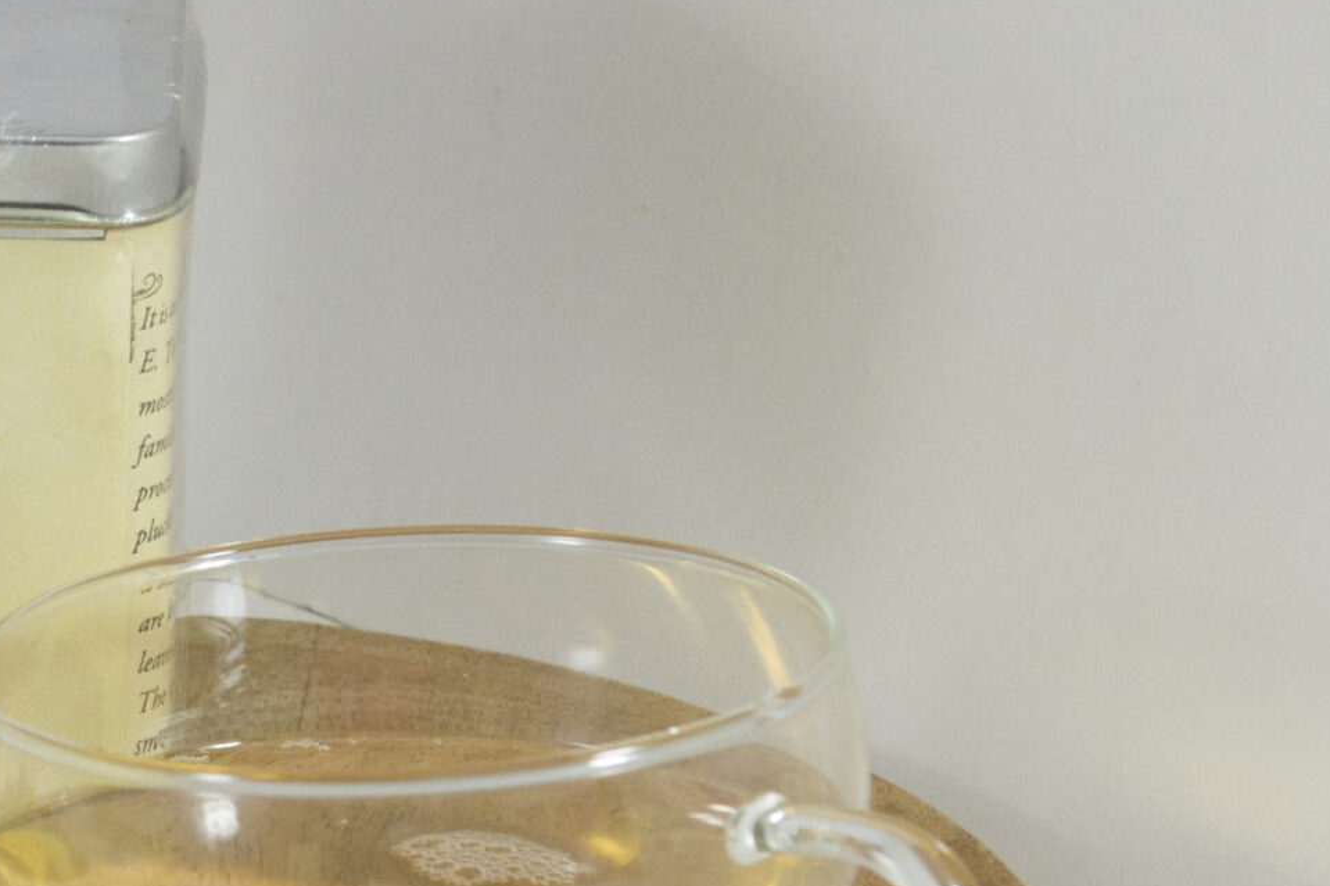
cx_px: -169
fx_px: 8138
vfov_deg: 6.2
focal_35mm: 220
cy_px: 593
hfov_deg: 9.2
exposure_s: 1/60
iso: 560
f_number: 8
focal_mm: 55
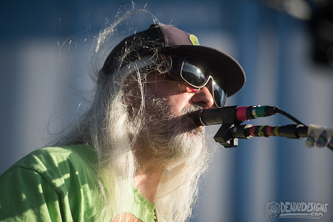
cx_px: 166
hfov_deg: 10.3
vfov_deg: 6.9
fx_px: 1850
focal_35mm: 200
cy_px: 111
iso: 200
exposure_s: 1/1600
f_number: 4
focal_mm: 200
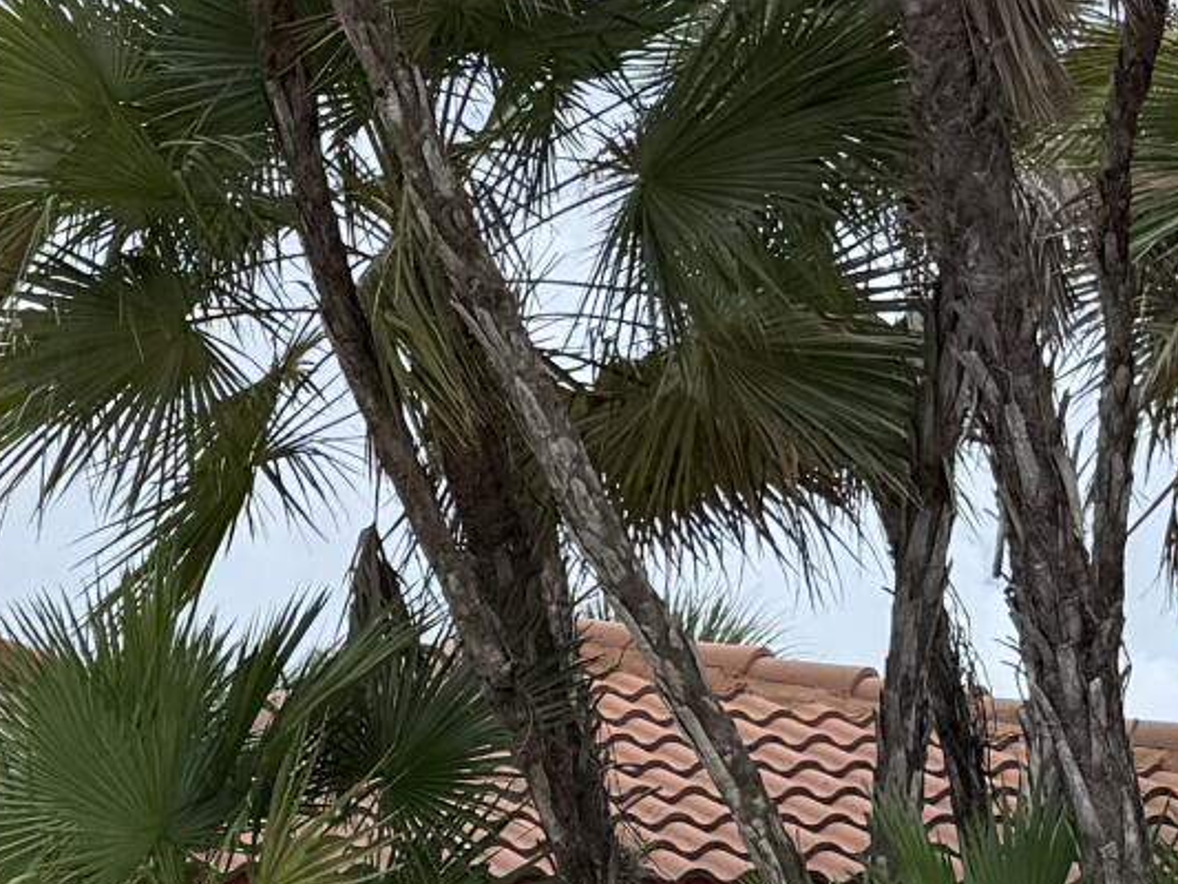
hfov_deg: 13.6
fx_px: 4595
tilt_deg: +8.3
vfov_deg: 10.9
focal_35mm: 135
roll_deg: -0.1
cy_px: 802
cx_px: -712
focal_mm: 6.76
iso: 80
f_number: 1.78
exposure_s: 1/3759
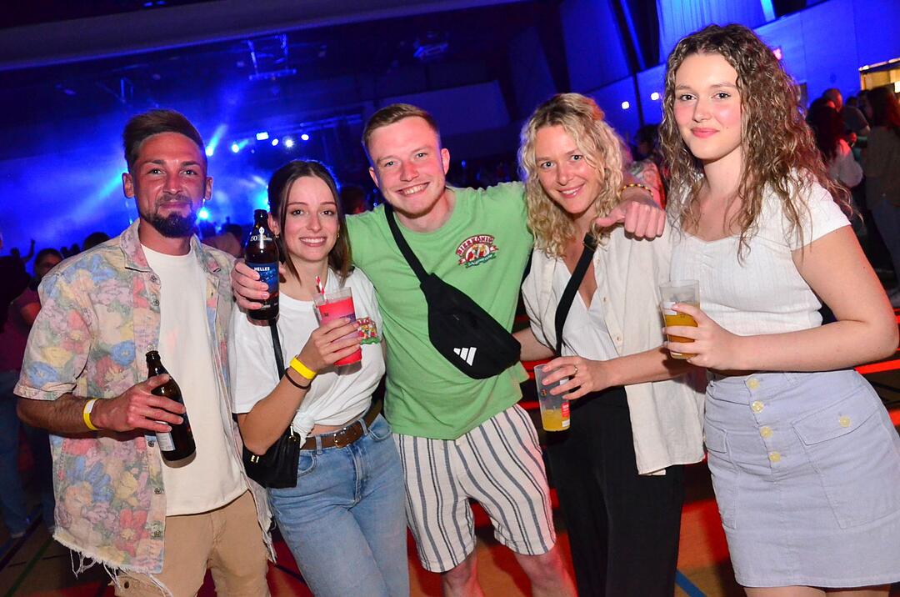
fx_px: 861
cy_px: 298
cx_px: 450
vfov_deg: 38.2
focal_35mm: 34
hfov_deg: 55.2
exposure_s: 1/25
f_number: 5.6
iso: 3200
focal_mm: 23
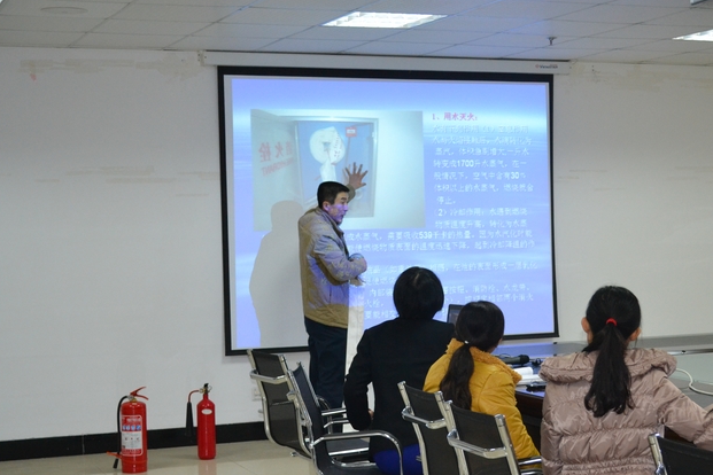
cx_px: 414
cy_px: 284
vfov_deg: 20.1
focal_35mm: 68
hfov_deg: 29.8
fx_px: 1340
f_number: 5
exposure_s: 1/60
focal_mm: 35
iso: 1600
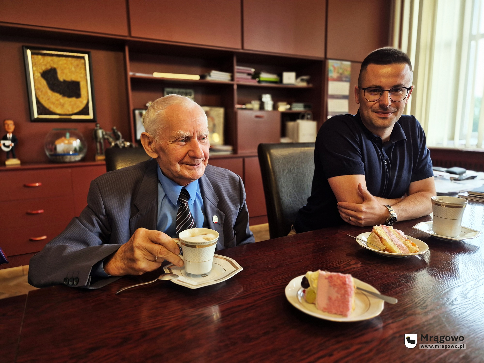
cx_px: 242
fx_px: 322
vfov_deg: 58.9
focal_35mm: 23
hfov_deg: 73.9
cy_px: 182
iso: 100
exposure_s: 1/100
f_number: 1.8
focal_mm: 5.4
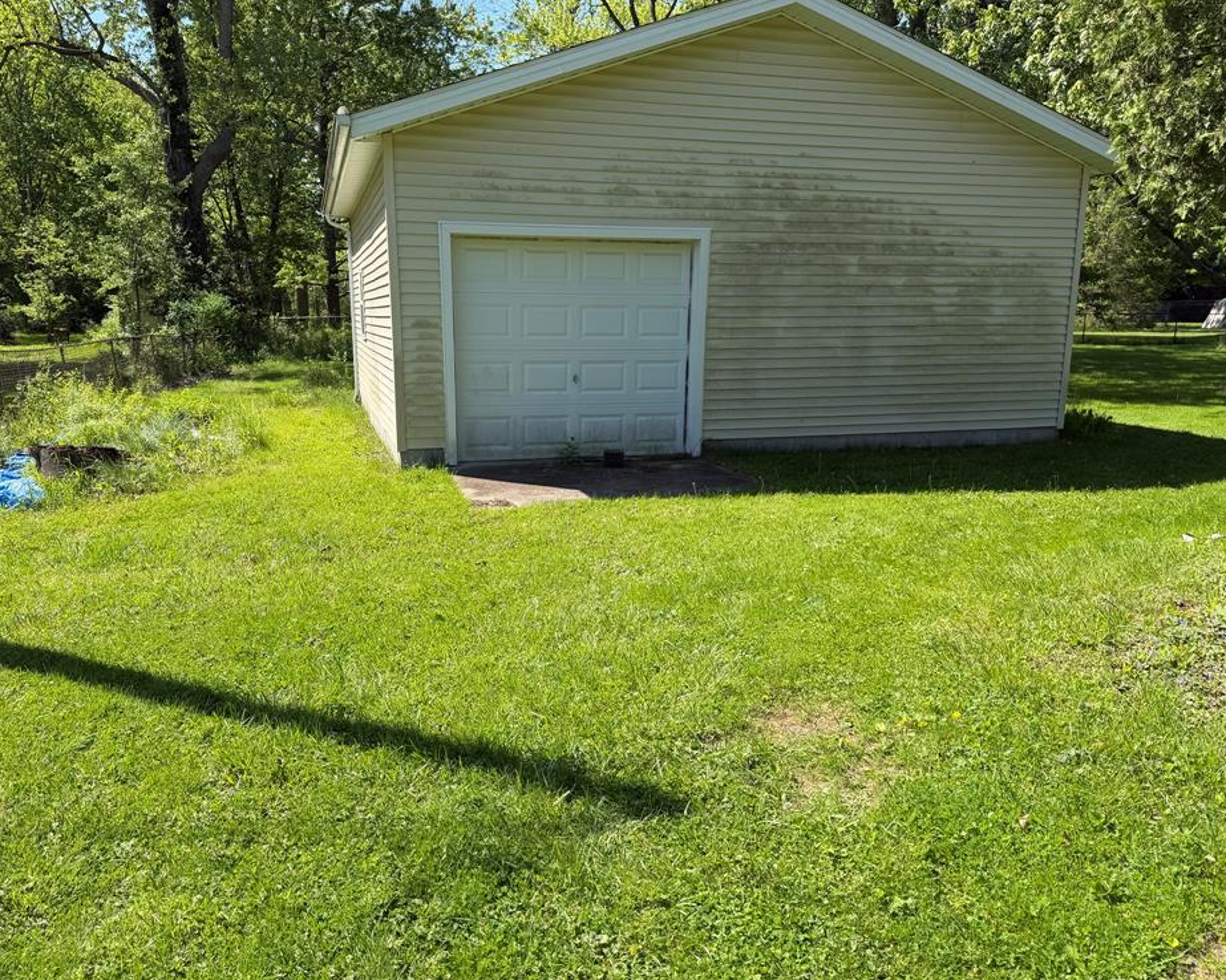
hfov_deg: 65.9
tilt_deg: -10.9
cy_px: 501
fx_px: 943
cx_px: 565
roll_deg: -0.3
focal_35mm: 26
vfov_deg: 54.9
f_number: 1.78
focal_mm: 6.76
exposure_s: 1/1949
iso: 80
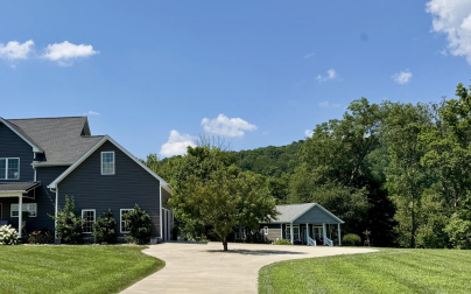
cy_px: 154
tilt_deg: +7.7
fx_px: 539
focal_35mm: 42
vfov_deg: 30.5
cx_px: 124
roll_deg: +0.3
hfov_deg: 45.7
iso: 80
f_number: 1.78
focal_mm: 6.76
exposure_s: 1/6410
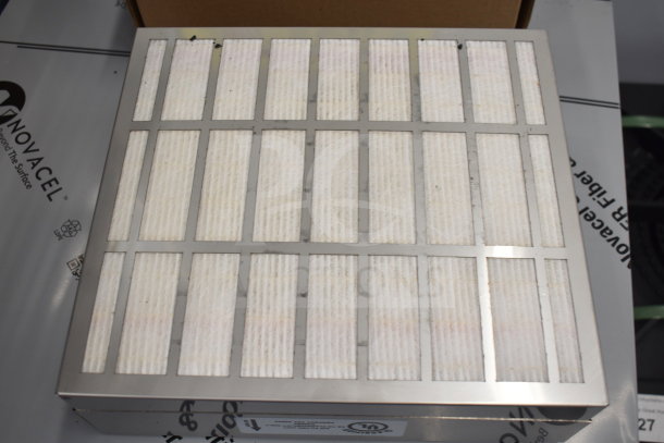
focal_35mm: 38
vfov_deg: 35.5
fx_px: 692
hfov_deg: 51.3
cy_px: 222
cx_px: 332
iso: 220
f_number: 4
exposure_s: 1/40
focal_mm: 25
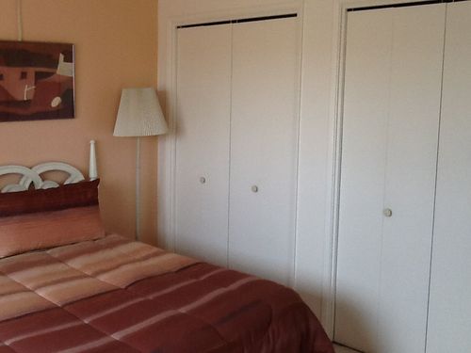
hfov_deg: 56.8
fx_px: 435
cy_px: 176
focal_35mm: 32
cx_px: 236
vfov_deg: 44.2
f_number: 2.4
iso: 100
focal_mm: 2.03
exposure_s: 1/60
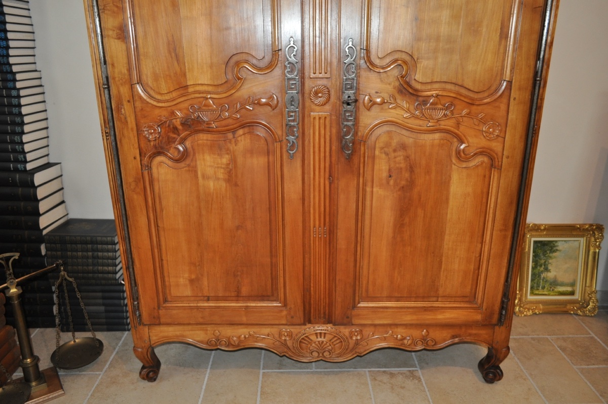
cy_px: 202
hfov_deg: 67.4
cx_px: 304
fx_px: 455
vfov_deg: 47.8
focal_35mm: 27
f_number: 3.5
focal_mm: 18
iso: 800
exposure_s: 1/60
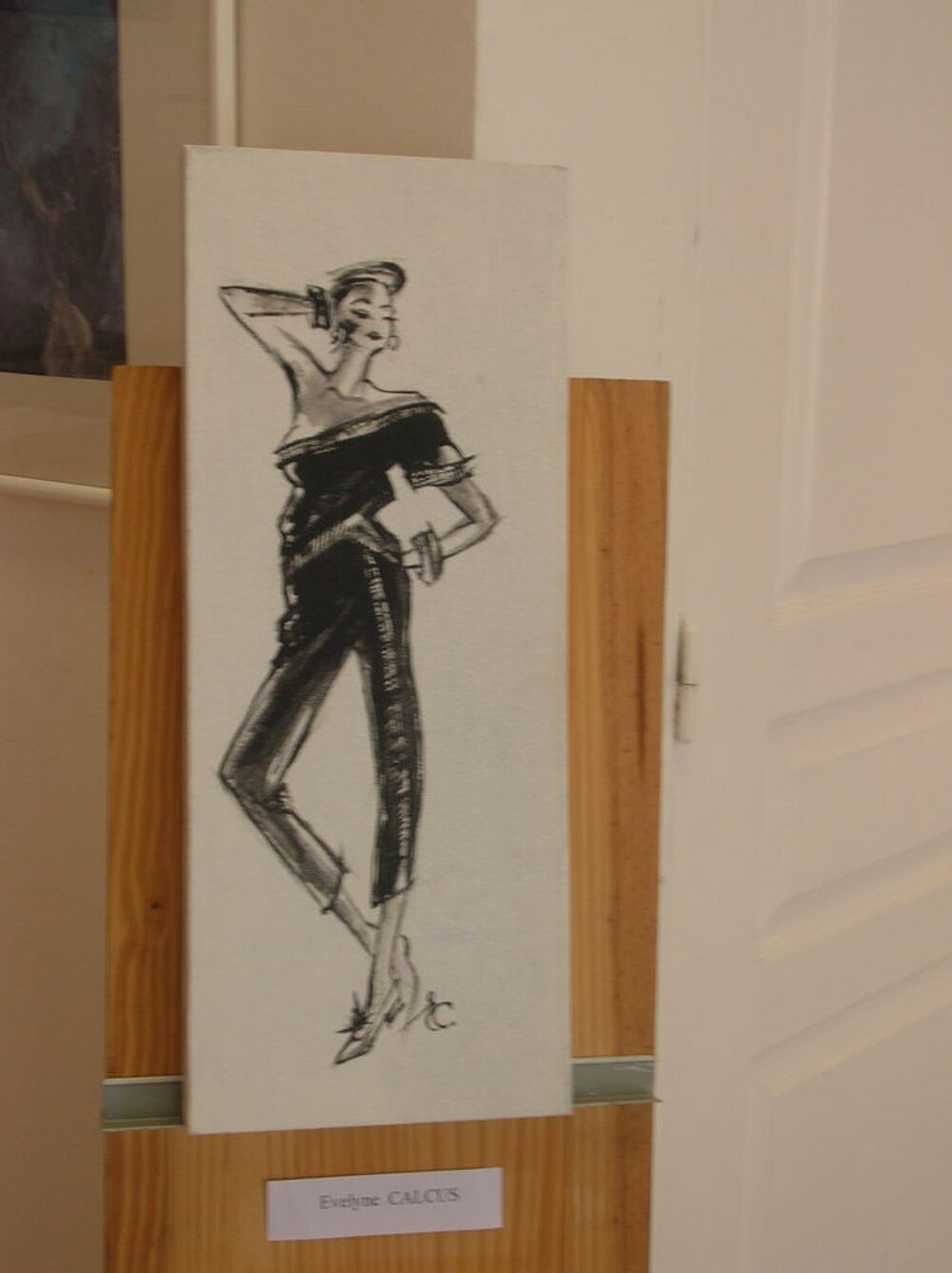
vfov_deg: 33.3
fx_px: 2131
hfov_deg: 25.2
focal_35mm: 58
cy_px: 636
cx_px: 476
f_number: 3.5
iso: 50
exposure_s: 1/36
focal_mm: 9.6
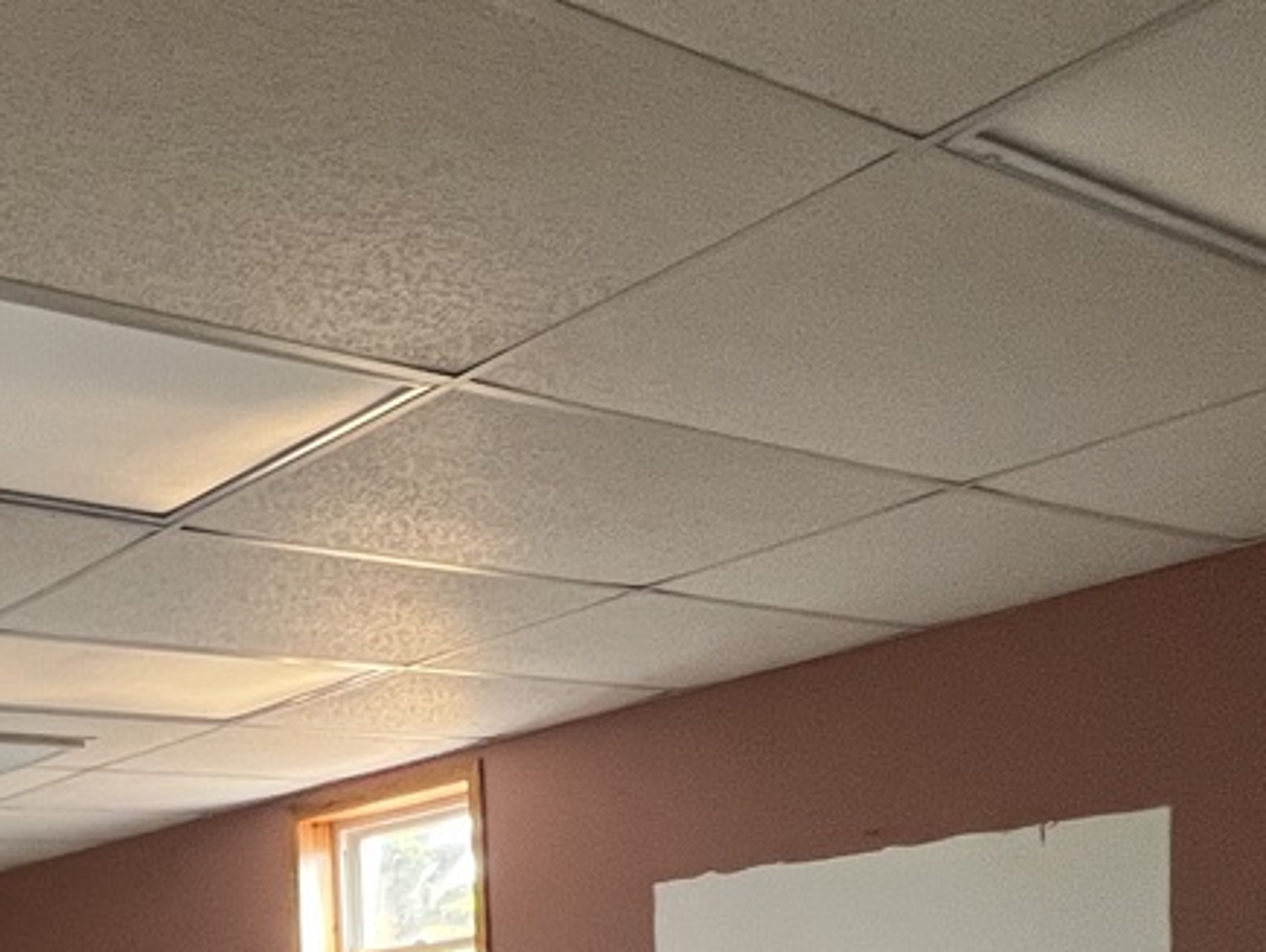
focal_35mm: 43
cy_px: 1179
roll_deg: +3.7
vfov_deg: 28.6
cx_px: -166
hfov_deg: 36.3
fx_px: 1574
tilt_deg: -2.2
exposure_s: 1/60
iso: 250
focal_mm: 1.57
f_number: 1.8
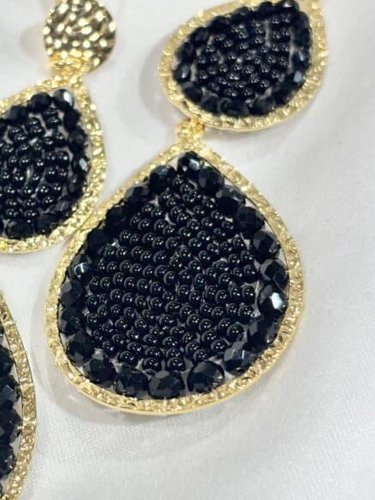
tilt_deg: -48.9
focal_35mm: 91
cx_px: 69
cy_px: 268
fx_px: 1314
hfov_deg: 16.1
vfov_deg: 21.5
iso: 32
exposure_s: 1/177
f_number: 1.6
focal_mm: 5.96
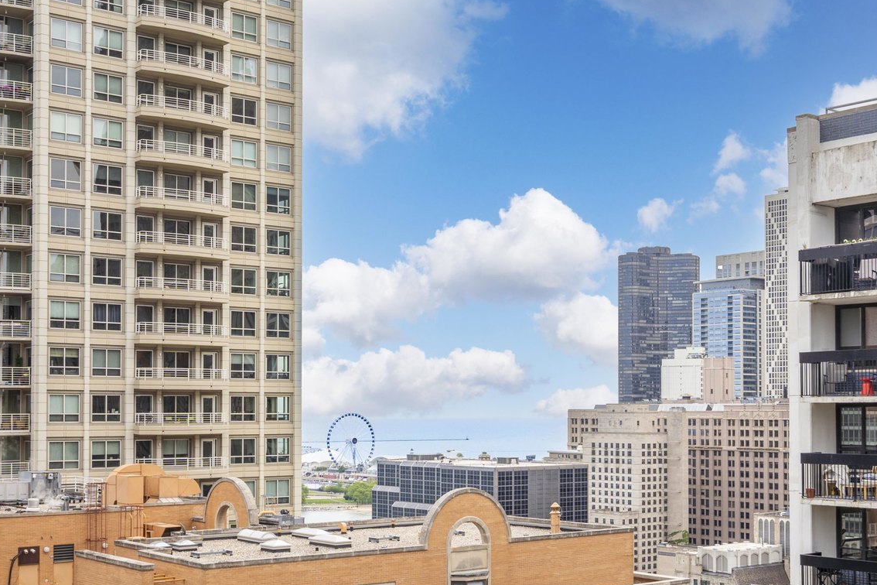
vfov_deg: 26.8
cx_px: 457
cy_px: 388
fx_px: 1218
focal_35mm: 50
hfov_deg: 39.6
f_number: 10
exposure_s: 1/100
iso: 100
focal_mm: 35
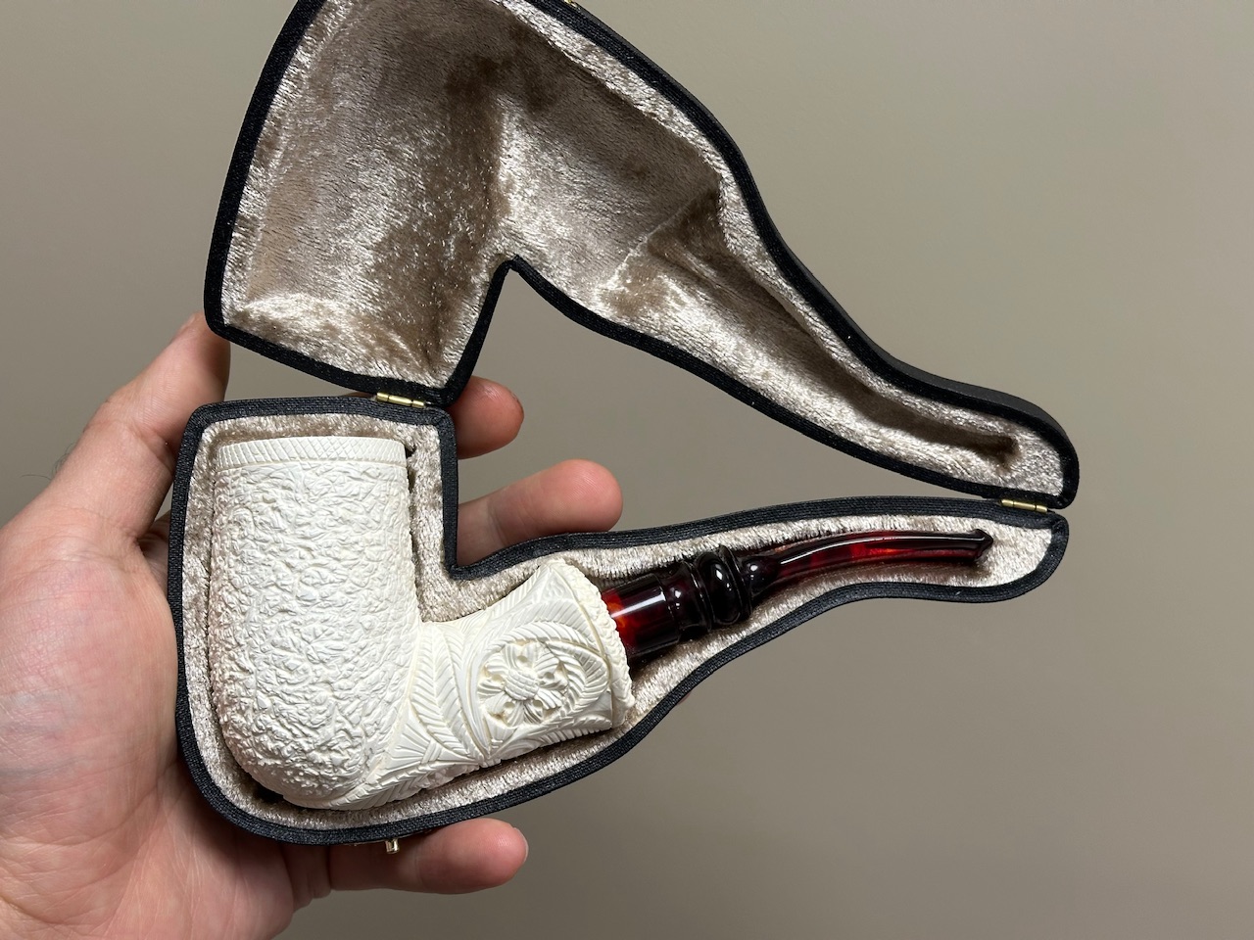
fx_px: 1739
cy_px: 470
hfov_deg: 39.7
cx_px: 627
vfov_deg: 30.3
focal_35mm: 48
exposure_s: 1/120
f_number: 1.78
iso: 80
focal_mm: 6.86
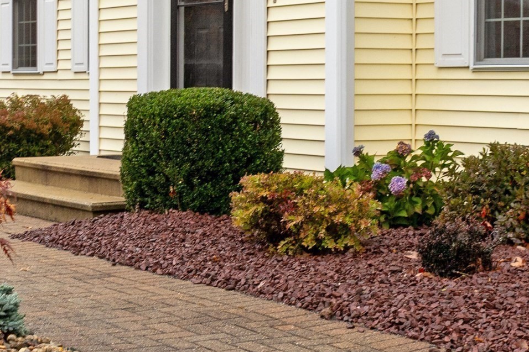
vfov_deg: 15.0
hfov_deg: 22.6
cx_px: 300
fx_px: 1322
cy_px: 49
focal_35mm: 90
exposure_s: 1/60
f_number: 6.3
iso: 400
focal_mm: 28
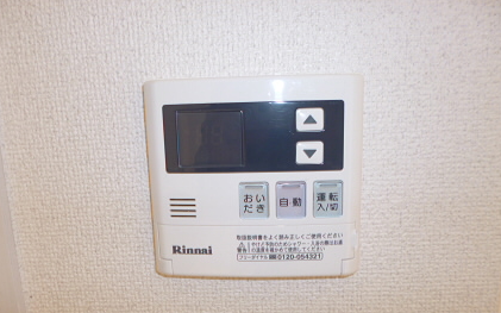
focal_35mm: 26
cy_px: 170
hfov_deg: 70.4
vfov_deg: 47.5
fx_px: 355
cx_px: 248
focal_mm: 4.3
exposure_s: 1/60
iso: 100
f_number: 2.5
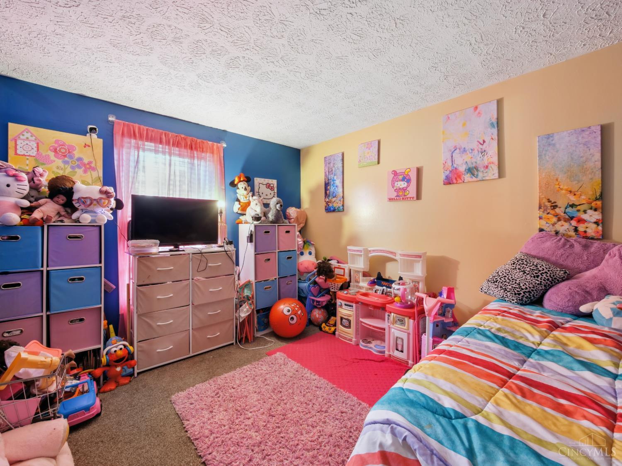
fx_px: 252
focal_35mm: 14
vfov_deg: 85.7
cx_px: 311
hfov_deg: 102.1
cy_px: 233
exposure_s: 1/2.5
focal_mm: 7
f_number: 7.1
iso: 640
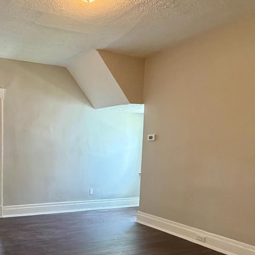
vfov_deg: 51.7
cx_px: 30
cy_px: 167
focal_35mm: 31
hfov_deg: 47.7
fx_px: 258
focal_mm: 2.22
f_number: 2.2
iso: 320
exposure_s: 1/60
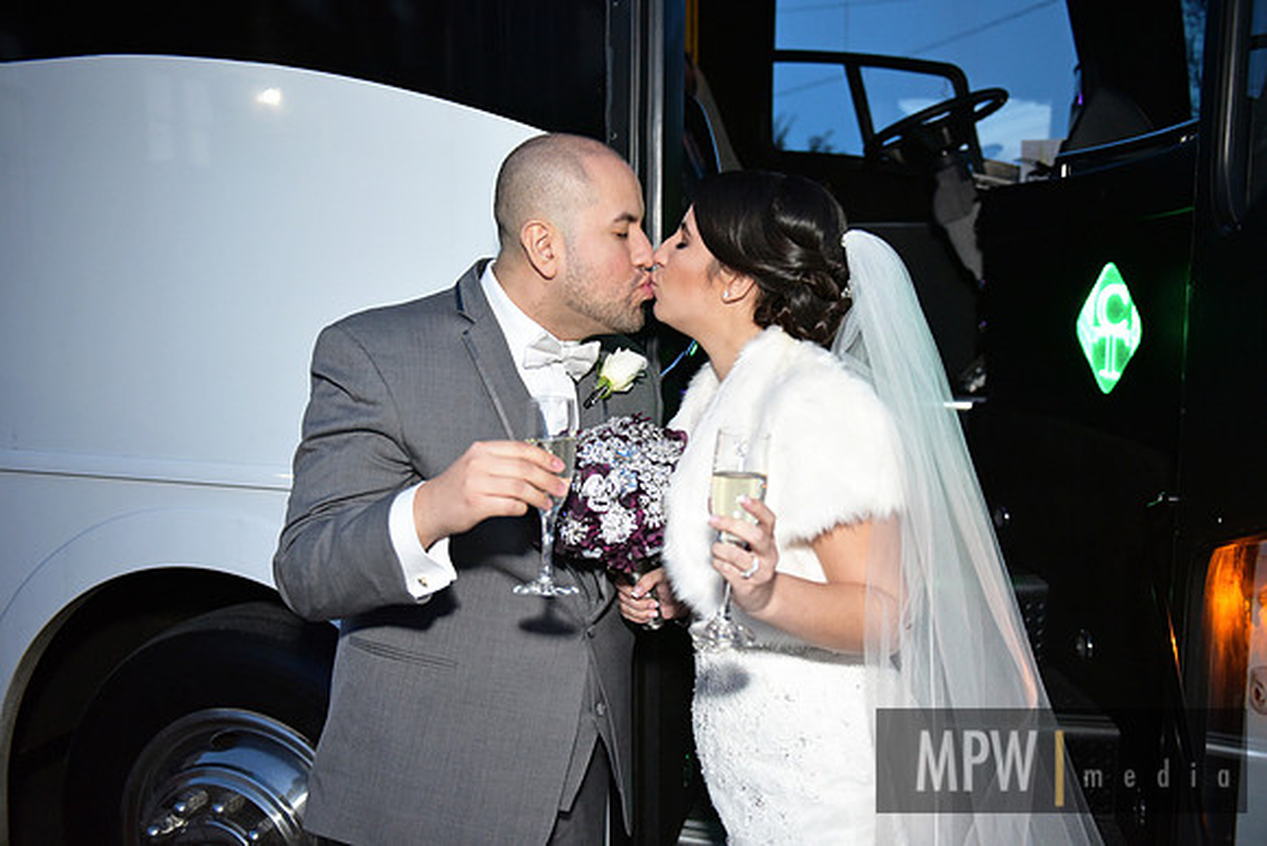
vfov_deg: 41.1
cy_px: 423
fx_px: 1126
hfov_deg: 58.7
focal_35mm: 32
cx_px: 634
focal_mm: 32
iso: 2000
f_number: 2.8
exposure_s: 1/125
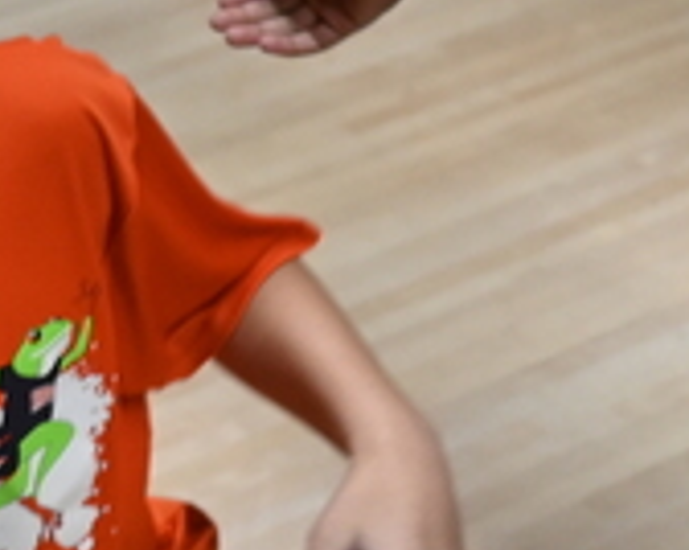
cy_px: -133
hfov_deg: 14.6
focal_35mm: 129
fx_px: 2625
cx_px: -86
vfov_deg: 11.7
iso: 500
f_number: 1.7
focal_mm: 15
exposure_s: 1/200
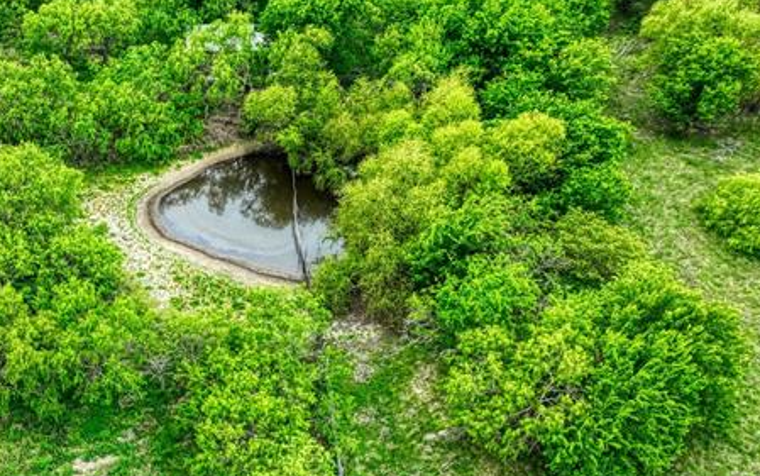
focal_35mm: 58
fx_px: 1202
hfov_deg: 33.2
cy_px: 362
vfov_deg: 22.2
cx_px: 68
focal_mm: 12.3
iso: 100
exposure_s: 1/500
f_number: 2.8
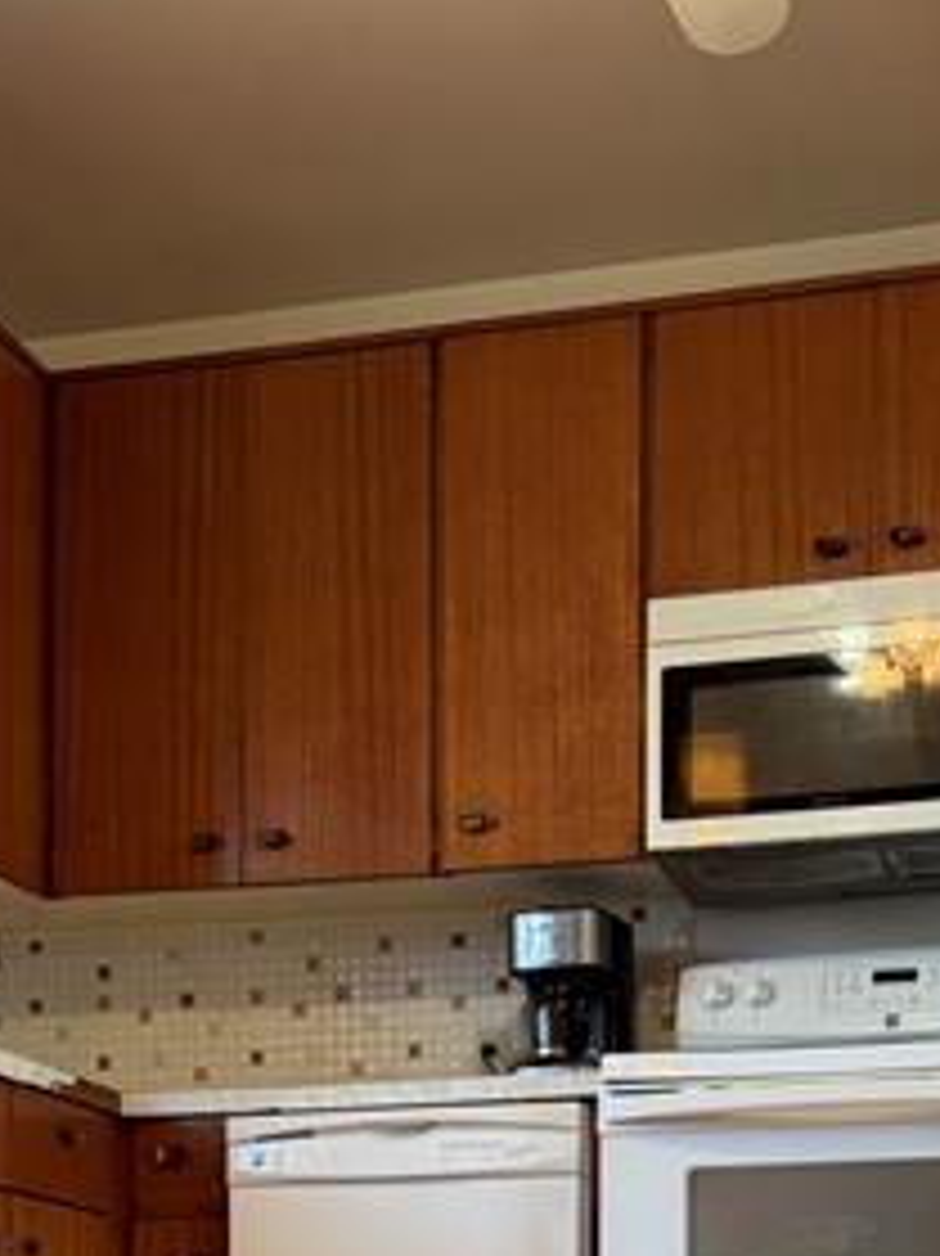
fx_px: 2391
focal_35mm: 66
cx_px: 553
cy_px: 1427
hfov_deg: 22.2
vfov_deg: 26.7
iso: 160
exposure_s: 1/120
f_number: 1.78
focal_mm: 6.76
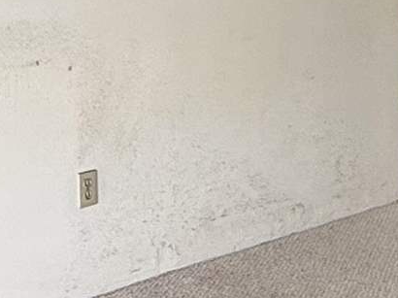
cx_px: 347
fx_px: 1207
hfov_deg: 18.5
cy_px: 4
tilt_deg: -6.8
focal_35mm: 105
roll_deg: -0.7
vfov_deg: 13.9
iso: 100
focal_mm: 2.22
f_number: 2.2
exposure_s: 1/99
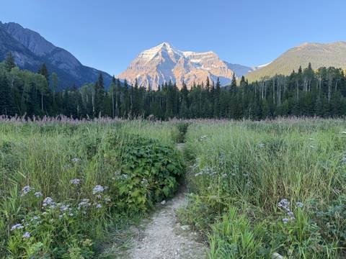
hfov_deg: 71.6
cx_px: 173
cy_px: 130
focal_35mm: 24
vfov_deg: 56.8
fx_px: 240
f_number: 1.78
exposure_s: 1/992
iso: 100
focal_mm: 6.76
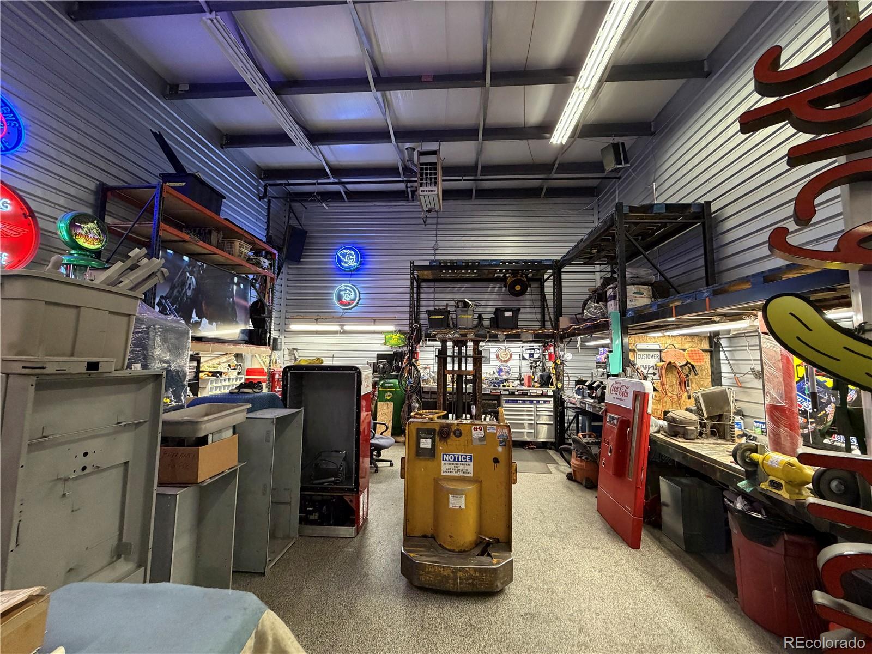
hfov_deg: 102.1
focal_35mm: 14
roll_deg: -1.1
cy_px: 327
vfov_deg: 85.7
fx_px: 353
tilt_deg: +5.6
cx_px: 436
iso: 400
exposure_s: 1/60
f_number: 2.2
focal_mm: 2.22
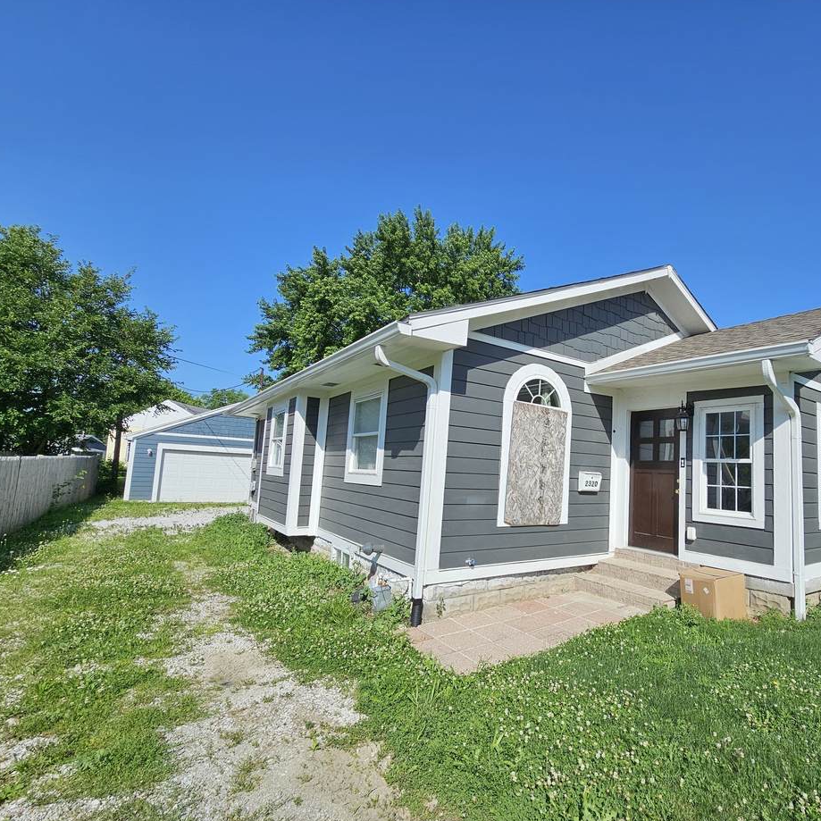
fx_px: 429
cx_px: 520
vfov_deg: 87.4
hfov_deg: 85.5
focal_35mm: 16
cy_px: 417
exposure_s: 1/3390
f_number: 2.2
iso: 50
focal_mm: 2.2
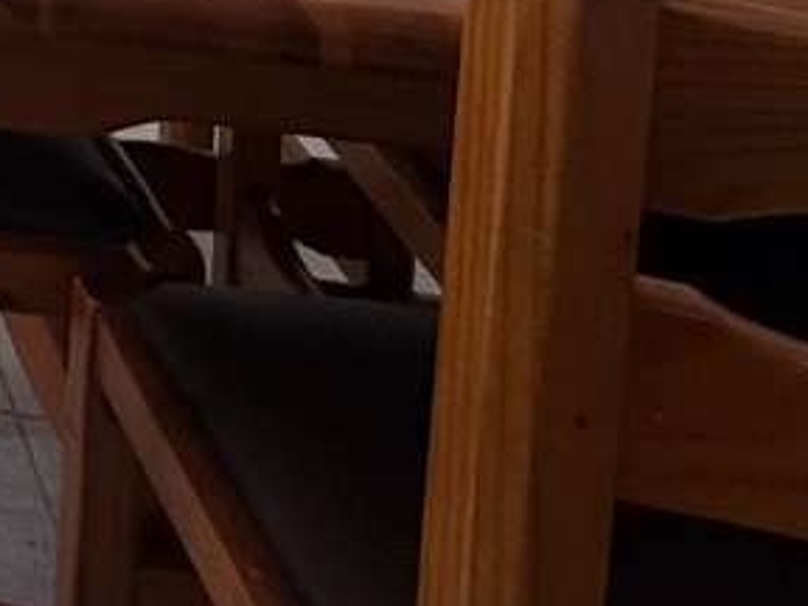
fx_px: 1704
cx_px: -937
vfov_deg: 14.7
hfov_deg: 16.9
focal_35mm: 73
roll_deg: +0.0
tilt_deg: -5.5
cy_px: -753
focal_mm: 2.22
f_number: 2.2
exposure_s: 1/100
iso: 80
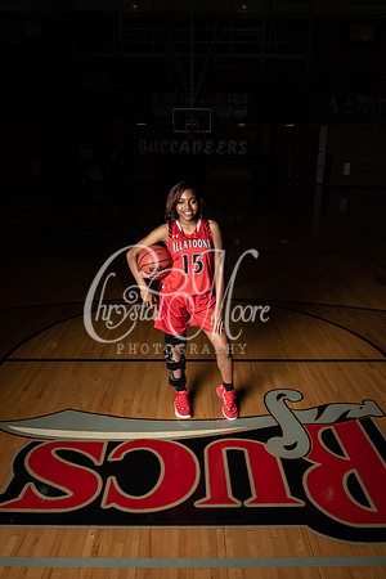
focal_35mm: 27
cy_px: 290
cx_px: 193
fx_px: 434
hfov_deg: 47.9
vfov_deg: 67.4
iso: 320
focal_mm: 27
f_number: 14
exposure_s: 1/200
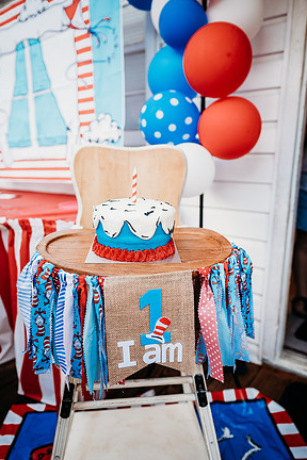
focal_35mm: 25
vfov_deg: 71.5
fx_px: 320
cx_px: 154
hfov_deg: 51.3
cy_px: 235
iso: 320
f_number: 2.5
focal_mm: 24
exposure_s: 1/200
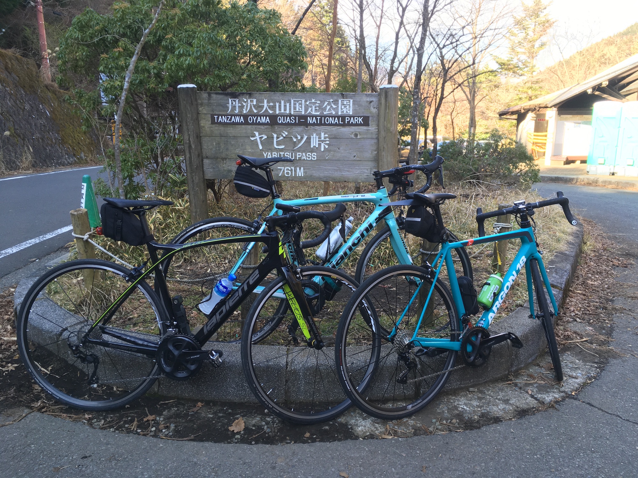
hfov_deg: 61.7
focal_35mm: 29
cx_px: 319
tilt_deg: -14.4
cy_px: 239
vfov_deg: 48.2
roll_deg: +0.6
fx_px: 534
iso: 32
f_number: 2.2
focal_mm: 4.15
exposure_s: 1/120
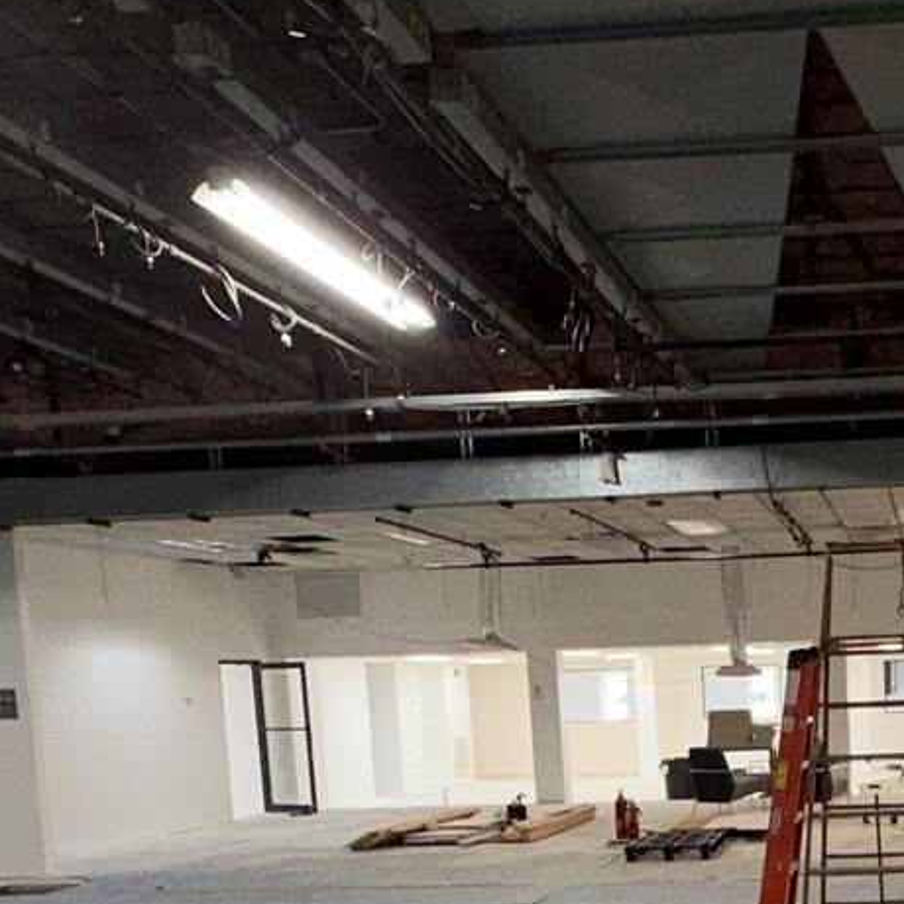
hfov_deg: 35.8
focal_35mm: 43
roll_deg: +1.9
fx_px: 1270
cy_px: 839
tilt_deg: -8.2
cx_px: 878
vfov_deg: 36.4
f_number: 2.2
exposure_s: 1/60
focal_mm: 2.22
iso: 125
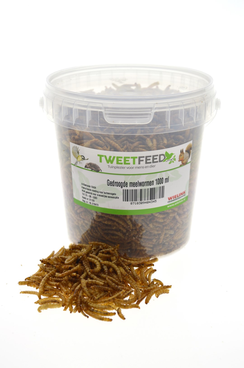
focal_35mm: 52
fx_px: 535
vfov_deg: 37.9
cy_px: 184
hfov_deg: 25.7
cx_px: 122
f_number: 7.1
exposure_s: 1/200
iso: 100
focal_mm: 35
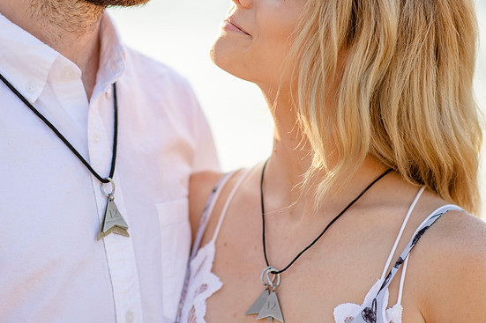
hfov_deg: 14.6
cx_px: 241
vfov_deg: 9.7
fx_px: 1903
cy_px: 154
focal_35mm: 141
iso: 160
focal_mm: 85
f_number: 1.8
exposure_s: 1/1600
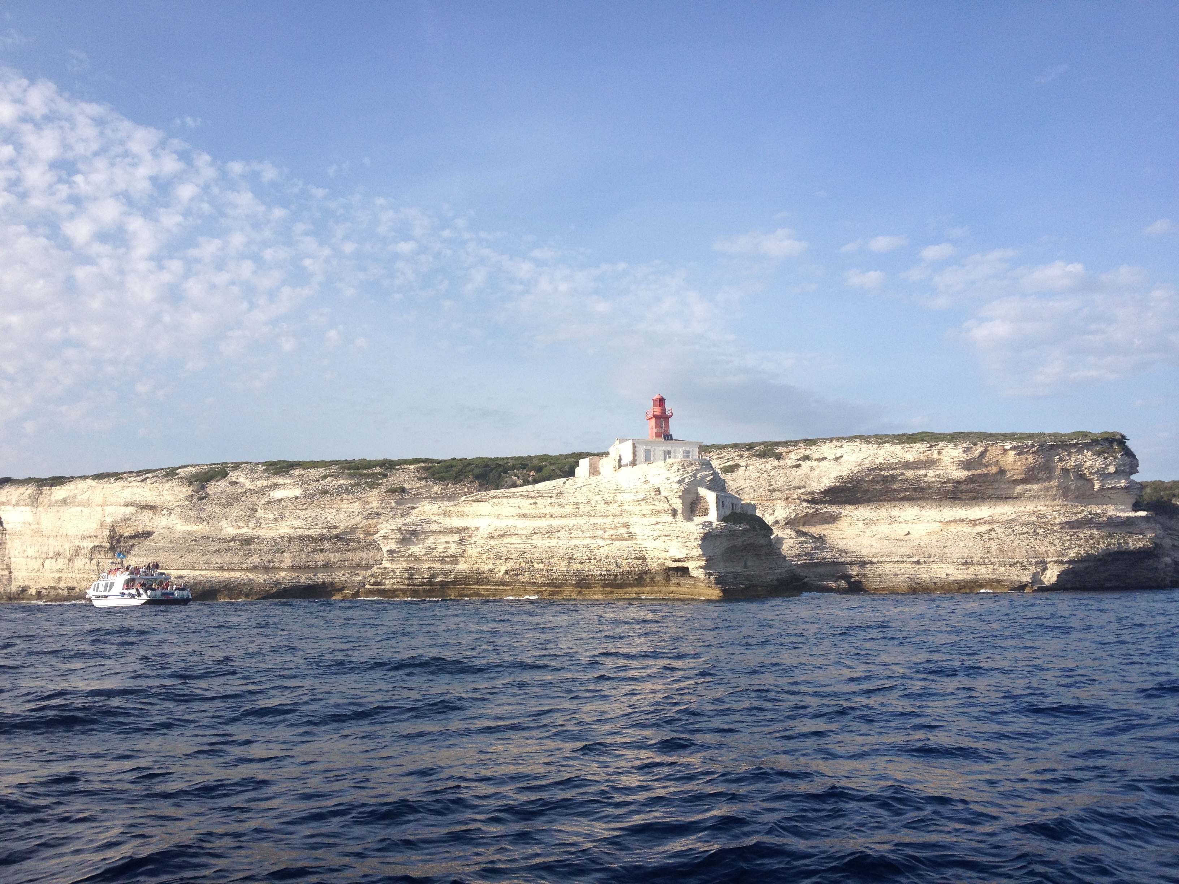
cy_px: 442
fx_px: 1192
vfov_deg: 40.7
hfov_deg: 52.6
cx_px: 590
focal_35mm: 35
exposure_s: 1/1534
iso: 64
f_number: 2.4
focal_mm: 4.28
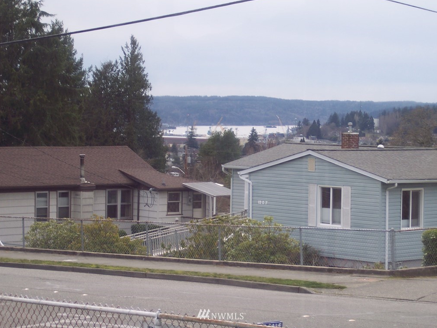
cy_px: 164
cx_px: 221
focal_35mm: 119
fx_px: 1502
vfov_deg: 12.4
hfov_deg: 16.6
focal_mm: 24
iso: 100
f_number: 4.8
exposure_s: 1/180
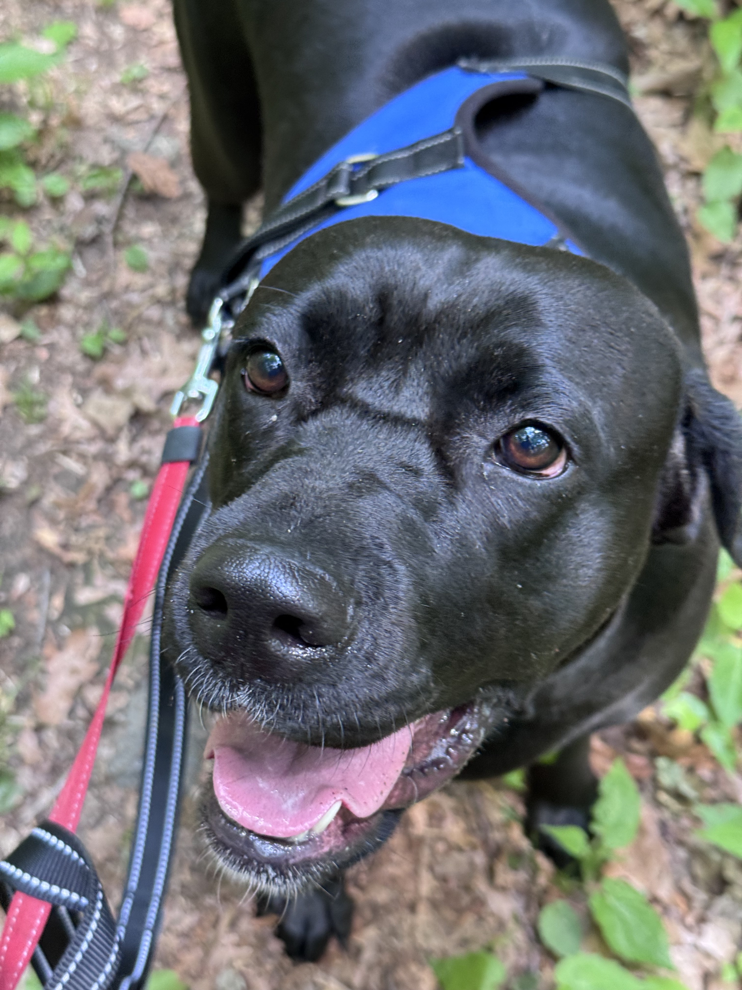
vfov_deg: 39.7
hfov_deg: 30.3
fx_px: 1372
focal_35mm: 48
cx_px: 371
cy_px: 495
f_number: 1.78
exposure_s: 1/60
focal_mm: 6.76
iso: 100
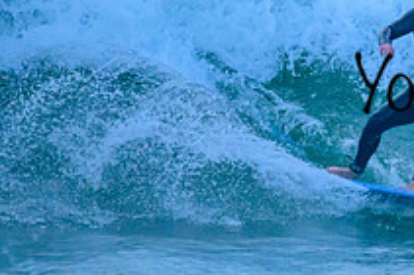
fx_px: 25307
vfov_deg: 0.6
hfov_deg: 0.9
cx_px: 557
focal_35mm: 2204
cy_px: 66
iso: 6400
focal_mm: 800
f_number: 6.3
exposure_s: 1/2000
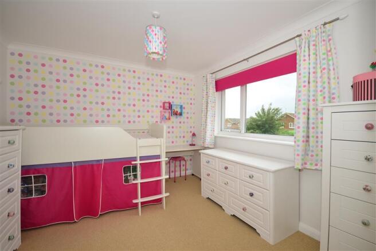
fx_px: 157
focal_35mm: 15
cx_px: 188
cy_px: 126
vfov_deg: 77.3
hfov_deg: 100.4
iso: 200
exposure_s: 1/100
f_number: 5
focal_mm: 10
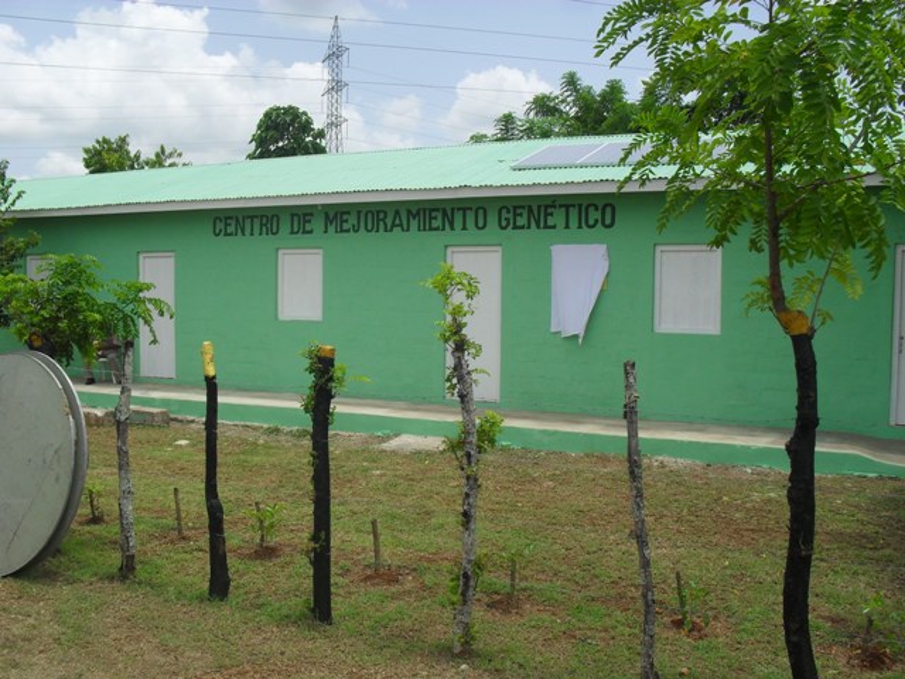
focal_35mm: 35
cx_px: 452
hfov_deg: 52.6
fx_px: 915
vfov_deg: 40.7
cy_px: 340
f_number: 8.4
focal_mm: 6.3
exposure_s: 1/250
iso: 100
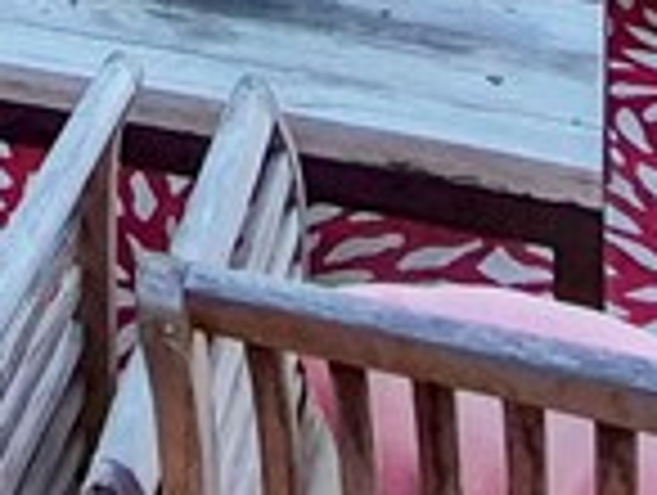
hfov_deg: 20.4
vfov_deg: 11.4
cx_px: -90
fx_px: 1730
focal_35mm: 91
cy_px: -900
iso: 50
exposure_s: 1/120
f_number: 2.2
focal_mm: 1.74
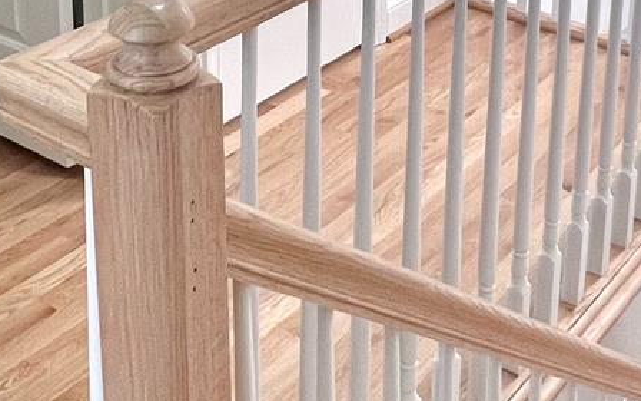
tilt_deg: -13.7
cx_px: 305
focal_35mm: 63
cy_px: -188
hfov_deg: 32.5
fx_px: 1101
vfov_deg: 18.5
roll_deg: -0.1
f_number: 1.8
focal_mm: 1.57
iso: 160
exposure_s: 1/120
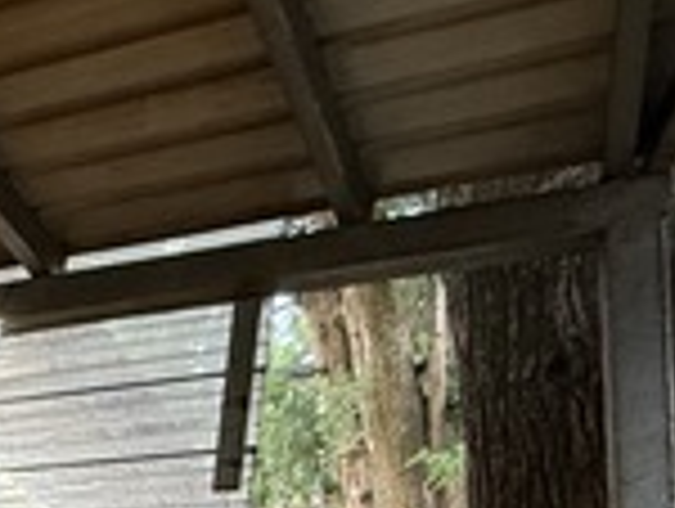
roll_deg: -0.9
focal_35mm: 67
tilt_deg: +4.0
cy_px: 958
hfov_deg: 22.1
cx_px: -418
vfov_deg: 17.2
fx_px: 1309
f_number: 2.2
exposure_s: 1/60
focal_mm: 2.22
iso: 400
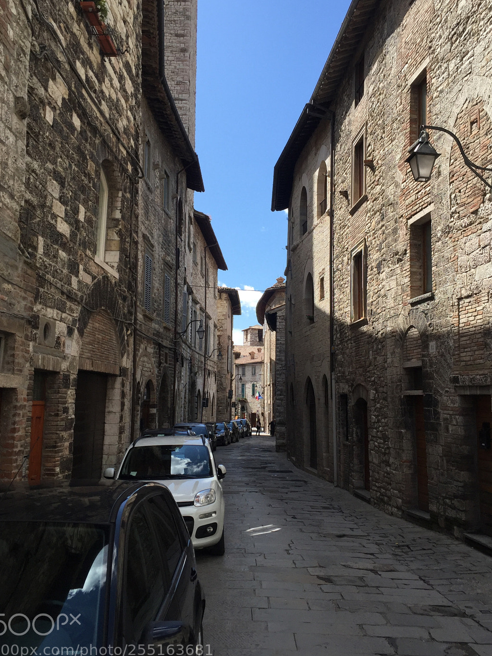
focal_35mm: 34
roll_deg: -1.2
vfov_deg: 53.9
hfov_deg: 41.8
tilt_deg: +9.2
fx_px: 644
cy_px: 303
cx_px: 250
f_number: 2.2
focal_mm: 4.15
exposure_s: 1/1364
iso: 32
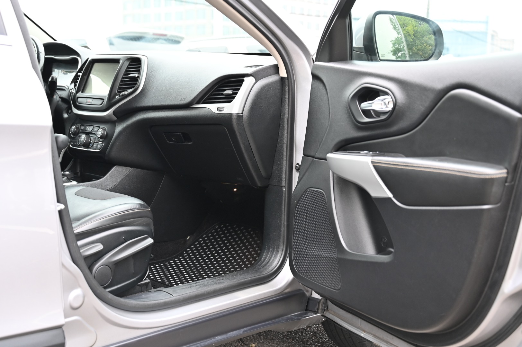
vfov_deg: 28.0
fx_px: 695
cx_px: 261
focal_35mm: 48
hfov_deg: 41.1
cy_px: 174
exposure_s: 1/125
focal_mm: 48
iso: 500
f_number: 4
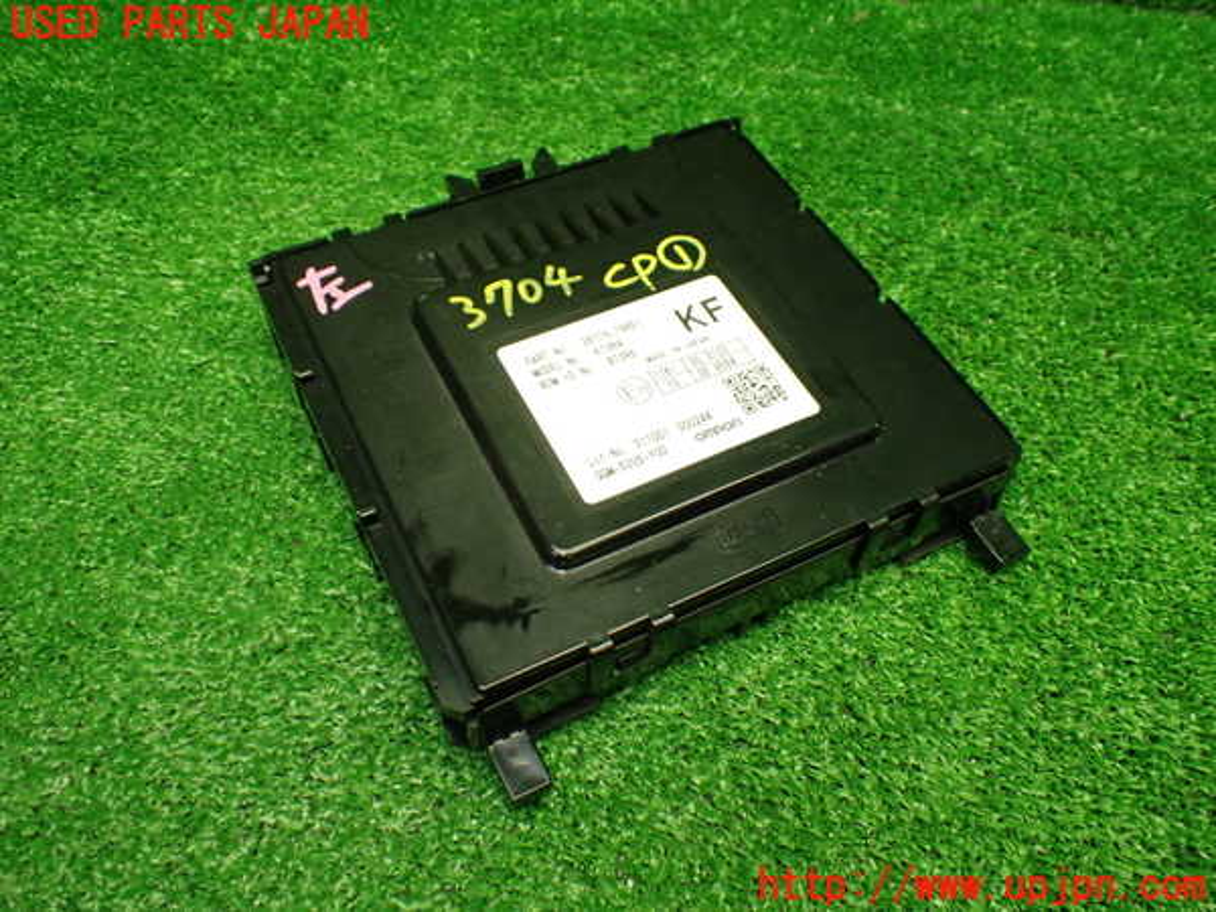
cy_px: 456
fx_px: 1054
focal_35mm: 30
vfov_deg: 46.8
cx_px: 608
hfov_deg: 60.0
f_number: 2.3
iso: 500
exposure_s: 1/125
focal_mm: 5.4
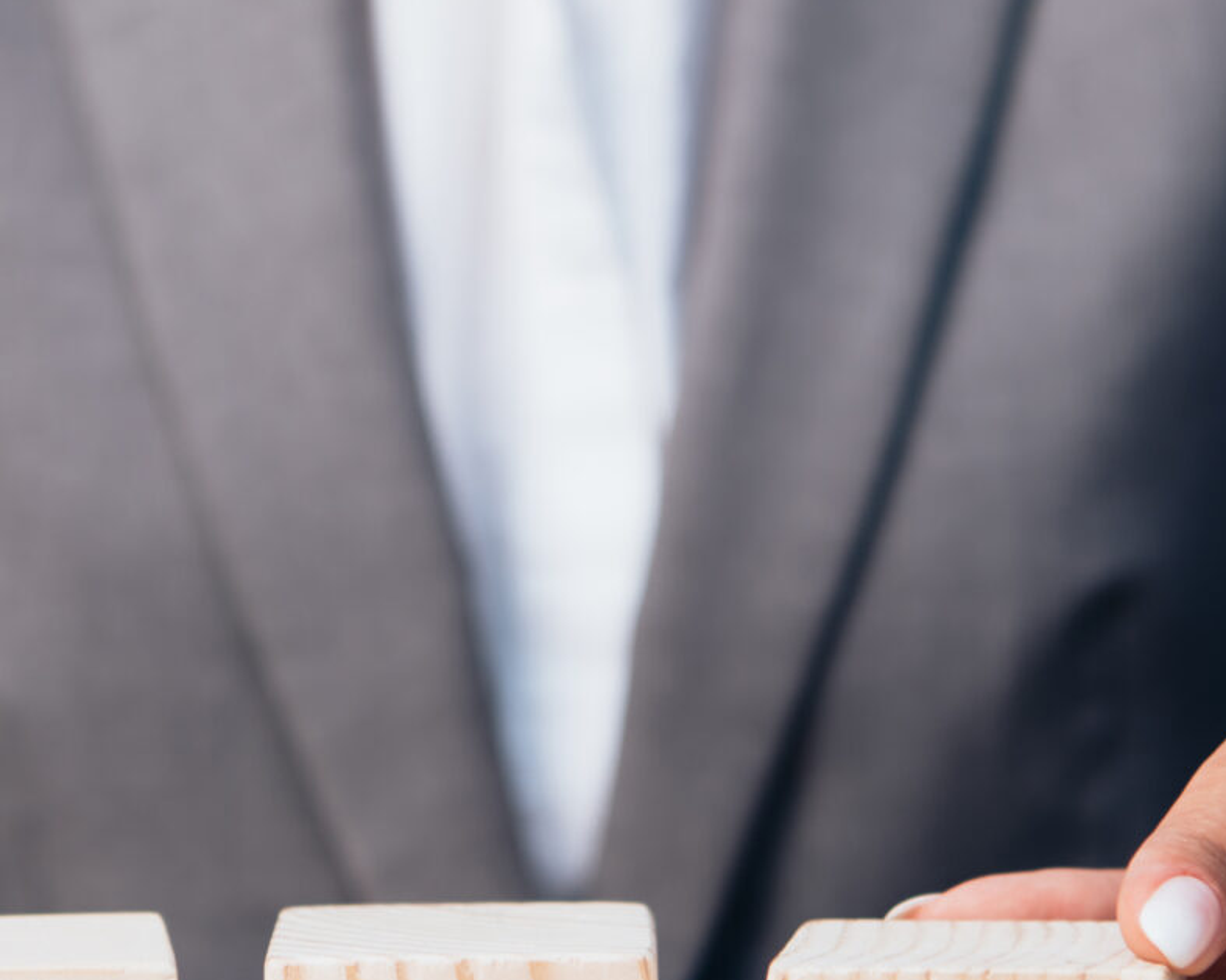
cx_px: 461
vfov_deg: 9.2
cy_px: 365
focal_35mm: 168
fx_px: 6094
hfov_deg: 11.5
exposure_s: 1/200
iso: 125
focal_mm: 55
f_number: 3.5
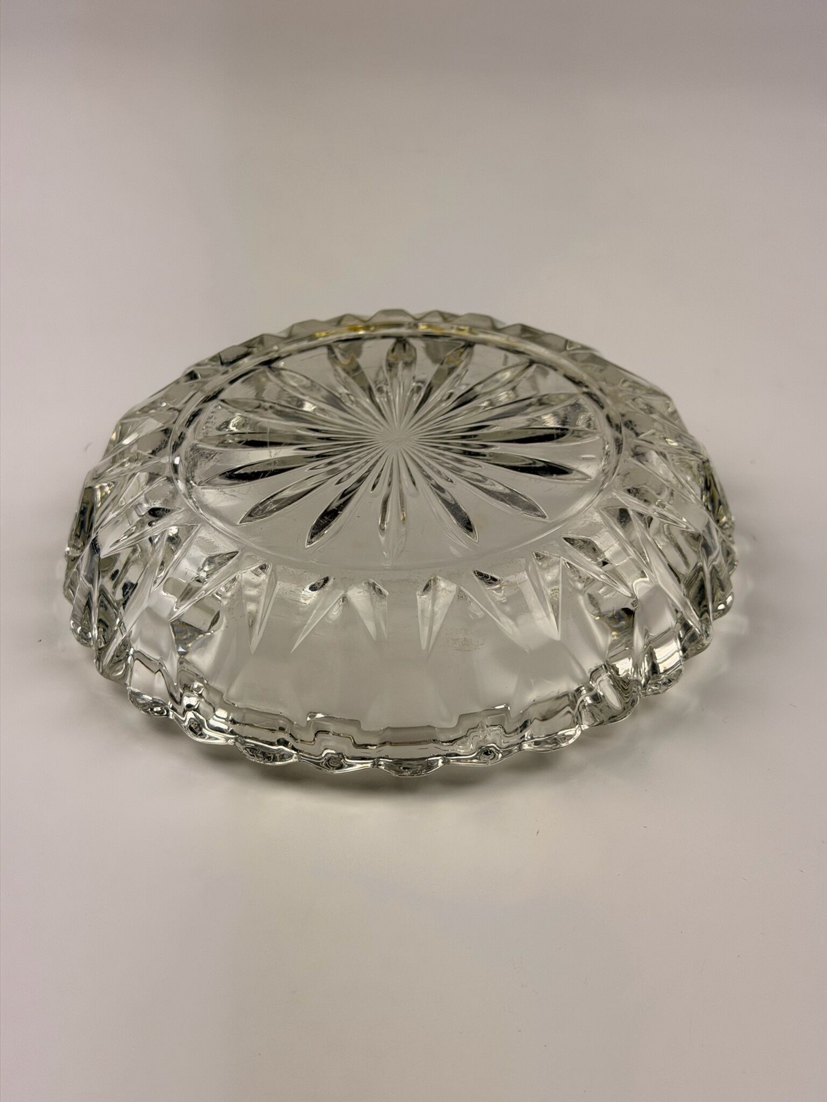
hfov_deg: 30.3
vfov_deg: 39.7
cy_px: 551
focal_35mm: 48
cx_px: 414
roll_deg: -0.5
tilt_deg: -30.6
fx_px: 1529
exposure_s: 1/402
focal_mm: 6.76
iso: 64
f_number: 1.78
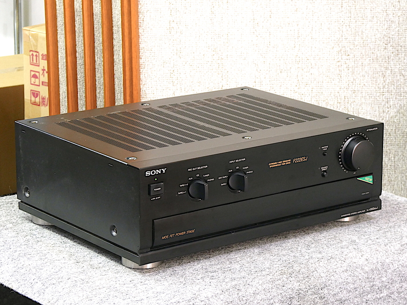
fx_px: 1411
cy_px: 159
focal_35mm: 120
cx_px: 204
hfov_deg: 16.4
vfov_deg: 12.3
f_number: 5.1
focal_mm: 20.6
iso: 200
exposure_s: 1/2.5
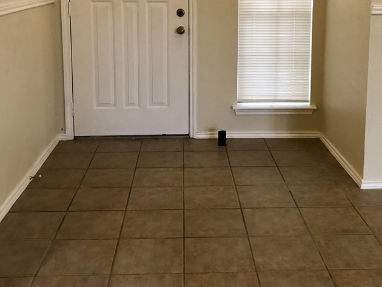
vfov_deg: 29.5
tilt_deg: -8.8
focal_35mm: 48
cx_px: 210
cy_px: 50
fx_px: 530
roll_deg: -0.2
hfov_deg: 39.6
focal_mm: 3.99
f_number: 1.8
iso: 64
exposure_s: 1/15
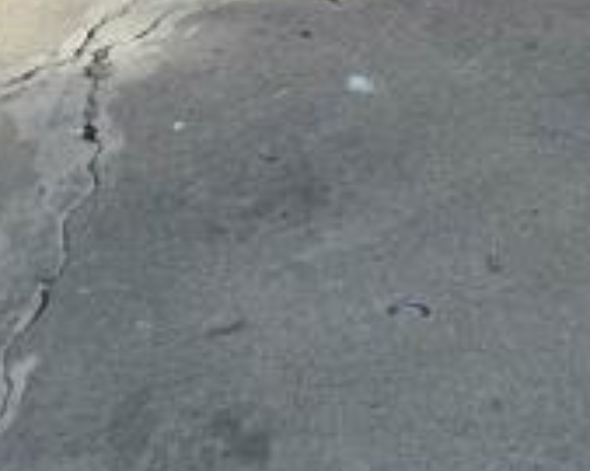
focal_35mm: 77
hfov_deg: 21.7
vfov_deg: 12.4
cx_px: 817
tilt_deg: +5.3
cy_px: -823
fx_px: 1344
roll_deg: -2.0
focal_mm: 1.57
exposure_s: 1/758
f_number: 1.8
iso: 32
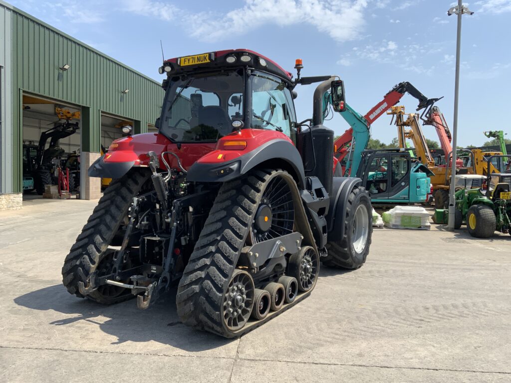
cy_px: 192
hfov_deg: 61.7
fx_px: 428
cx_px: 256
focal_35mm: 29
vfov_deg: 48.2
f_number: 1.8
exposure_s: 1/1534
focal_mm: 3
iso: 16
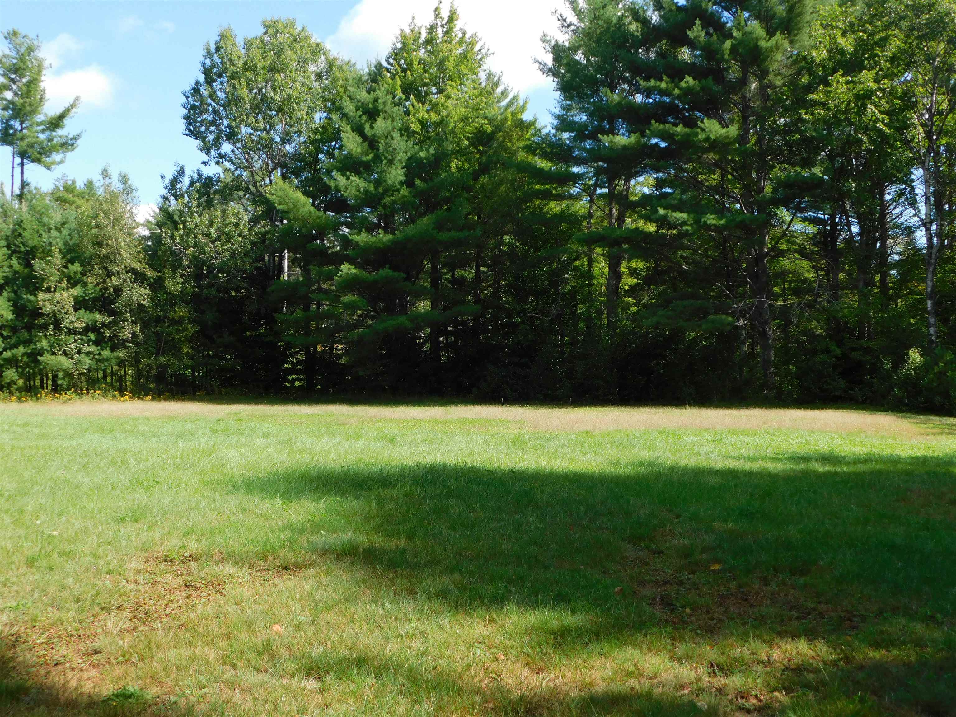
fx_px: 1105
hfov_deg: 46.8
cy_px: 358
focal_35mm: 40
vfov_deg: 36.0
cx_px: 478
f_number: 3.6
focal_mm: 7.1
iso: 125
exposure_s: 1/500
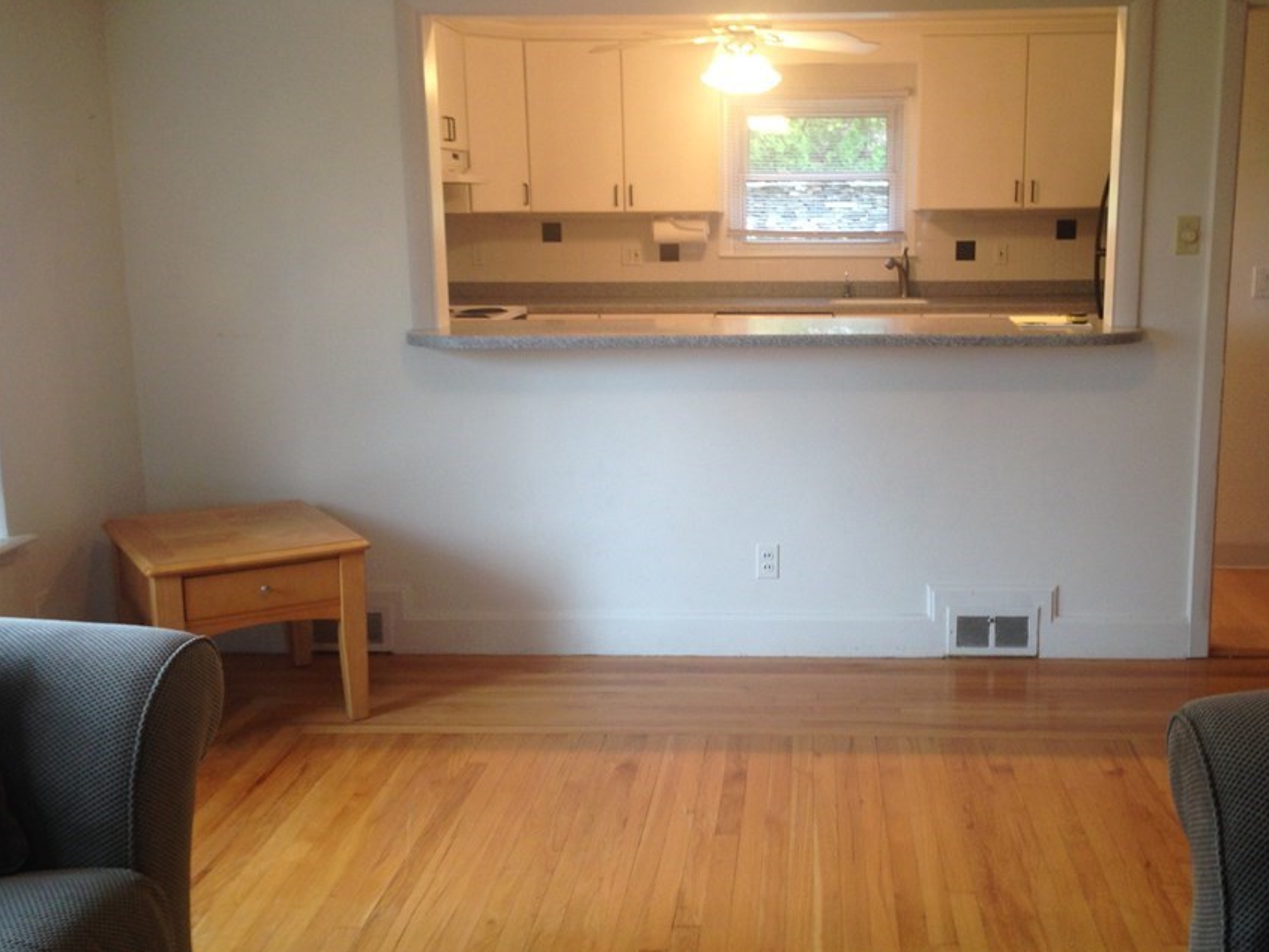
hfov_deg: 46.5
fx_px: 1467
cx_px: 760
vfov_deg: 36.0
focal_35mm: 40
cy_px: 465
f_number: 2.4
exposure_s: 1/20
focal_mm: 4.12
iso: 80
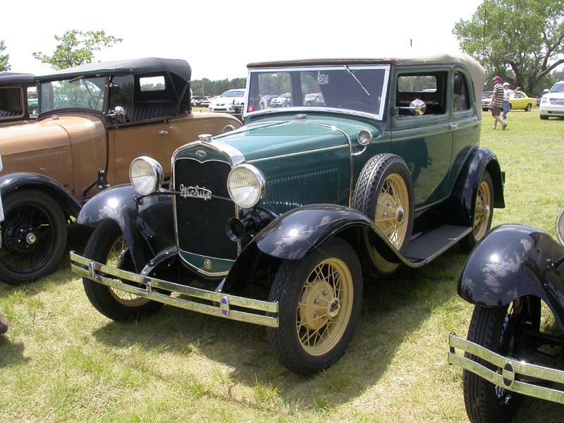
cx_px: 282
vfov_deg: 37.7
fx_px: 619
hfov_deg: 49.0
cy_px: 212
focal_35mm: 38
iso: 100
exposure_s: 1/237
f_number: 6
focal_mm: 7.85
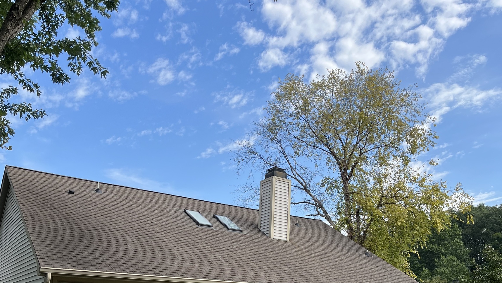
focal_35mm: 38
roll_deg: -1.4
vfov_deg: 29.3
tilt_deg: +3.6
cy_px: 278
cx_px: 251
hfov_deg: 52.8
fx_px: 506
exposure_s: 1/1832
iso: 50
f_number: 1.6
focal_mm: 5.1
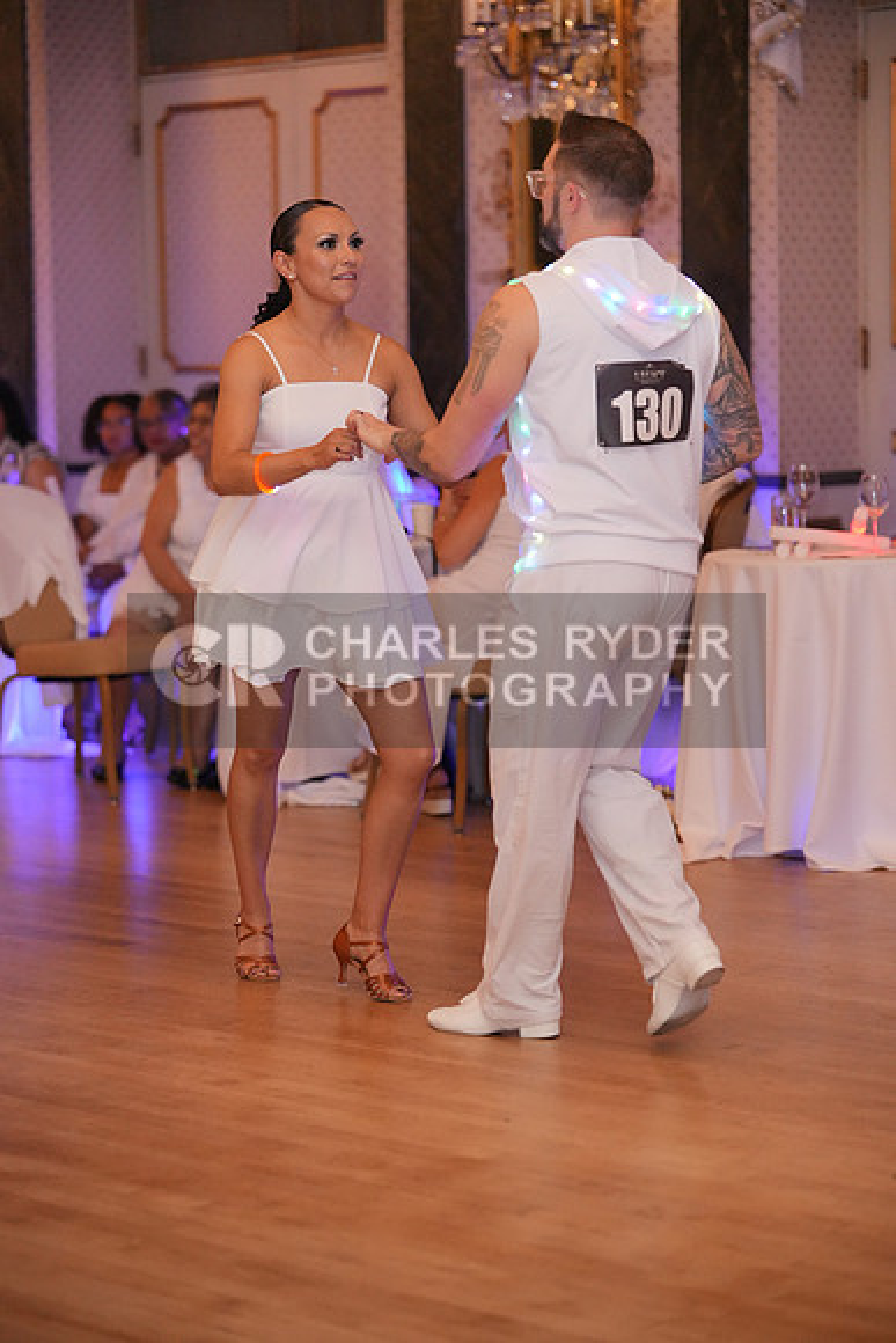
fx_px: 3134
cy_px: 672
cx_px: 448
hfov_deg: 16.3
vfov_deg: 24.2
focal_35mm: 84
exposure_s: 1/250
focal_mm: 84
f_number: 2
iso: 5000
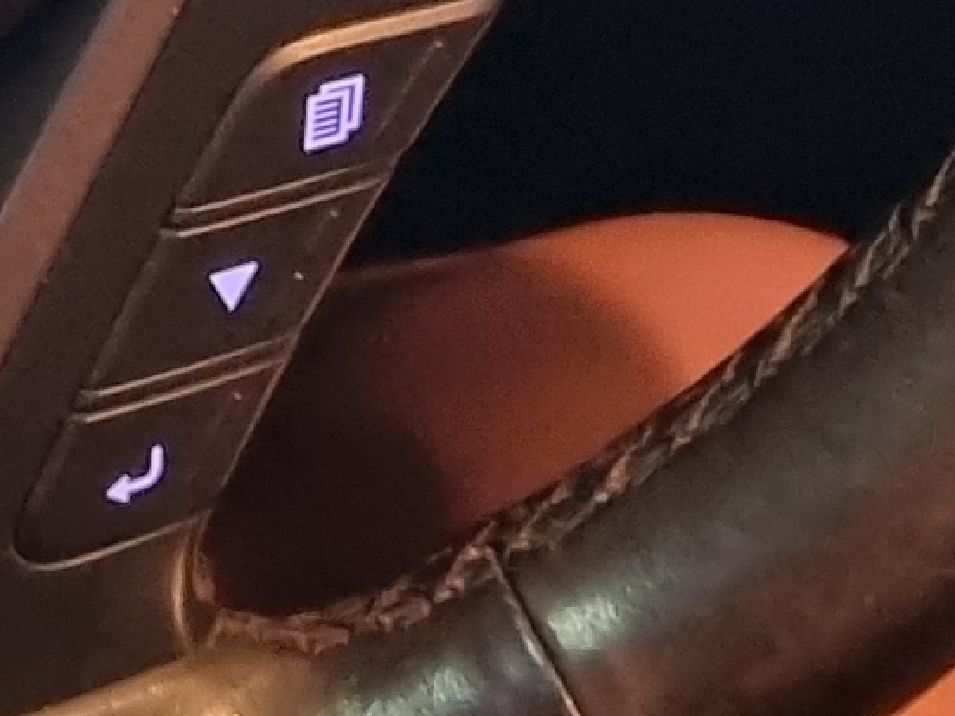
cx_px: -612
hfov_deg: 10.0
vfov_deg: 7.2
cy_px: -1131
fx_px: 5242
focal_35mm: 190
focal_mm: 5.4
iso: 1250
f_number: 1.8
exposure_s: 1/24
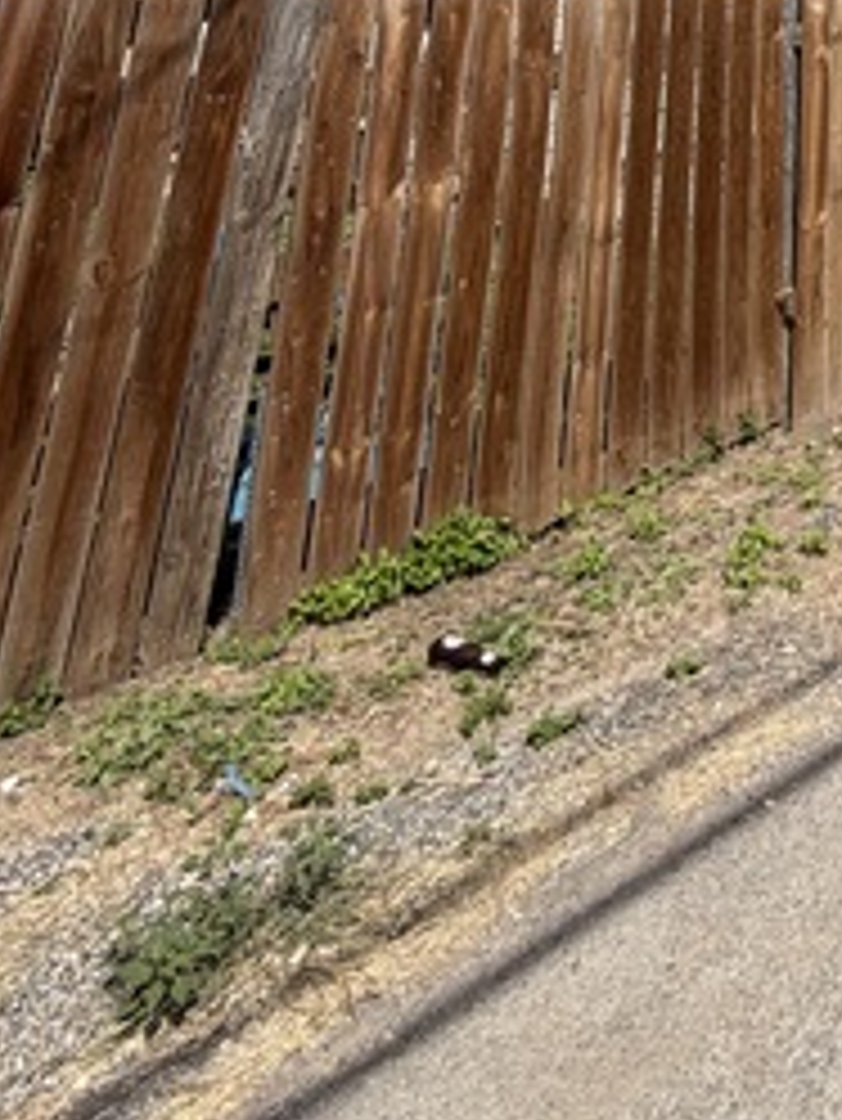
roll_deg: +1.7
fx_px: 1167
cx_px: 1054
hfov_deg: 31.8
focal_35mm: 36
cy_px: -274
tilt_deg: +13.3
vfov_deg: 36.9
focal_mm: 2.22
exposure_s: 1/942
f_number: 2.2
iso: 20
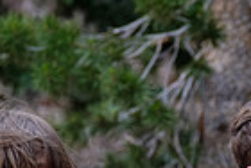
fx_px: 4793
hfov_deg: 3.0
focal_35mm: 686
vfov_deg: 2.0
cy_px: 215
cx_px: 368
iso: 1000
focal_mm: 110.6
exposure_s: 1/240
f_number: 2.8
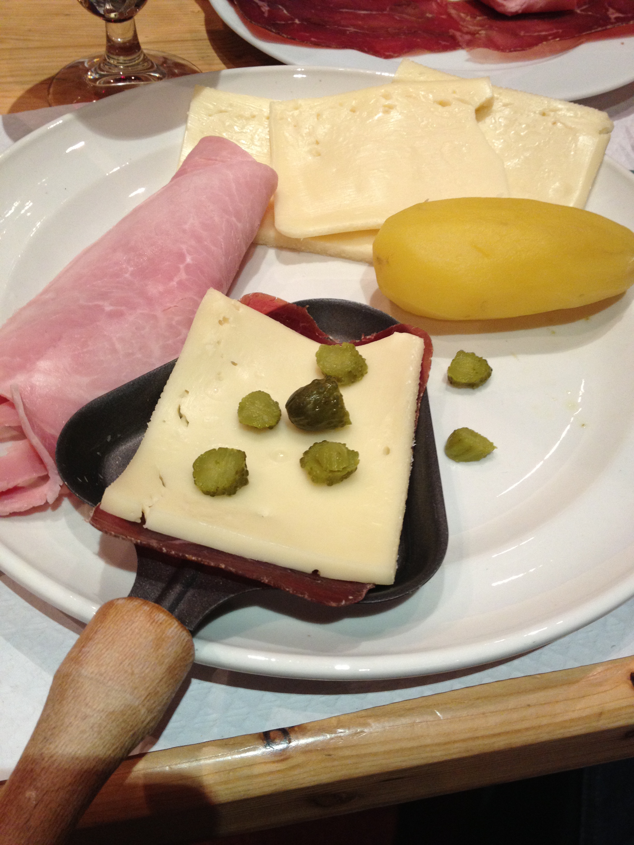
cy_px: 422
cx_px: 317
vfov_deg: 52.6
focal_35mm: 35
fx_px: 855
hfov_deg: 40.7
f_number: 2.4
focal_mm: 4.28
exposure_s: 1/20
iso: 160
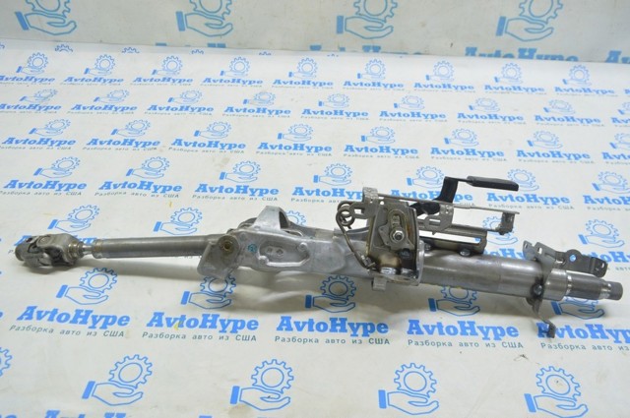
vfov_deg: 47.8
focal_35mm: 27
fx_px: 472
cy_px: 209
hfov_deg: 67.4
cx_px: 315
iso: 400
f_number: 5.6
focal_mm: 18
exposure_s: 1/15
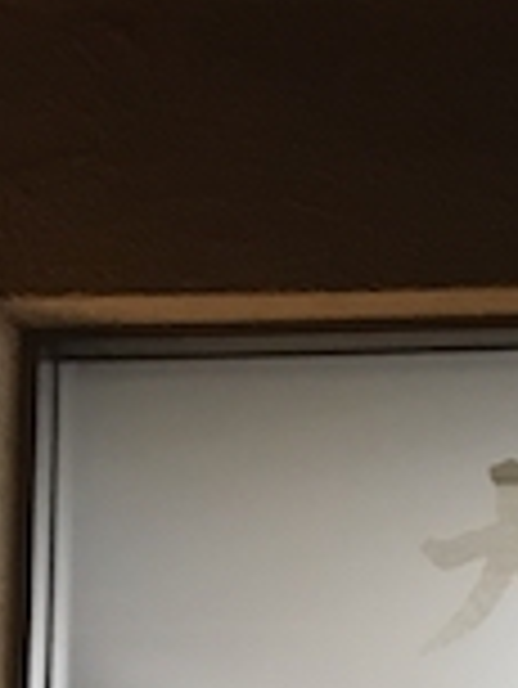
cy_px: 1183
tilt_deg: +9.1
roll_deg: +0.2
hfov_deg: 12.2
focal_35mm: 110
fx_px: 2192
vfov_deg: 15.7
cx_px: 991
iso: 40
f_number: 1.8
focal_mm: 3.99
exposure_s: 1/17
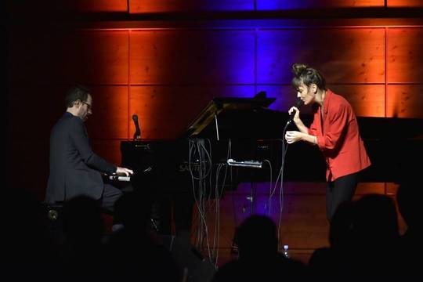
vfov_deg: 6.5
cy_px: 141
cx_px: 212
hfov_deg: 9.8
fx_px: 2467
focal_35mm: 210
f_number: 4.8
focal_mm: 210
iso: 1250
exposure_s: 1/250
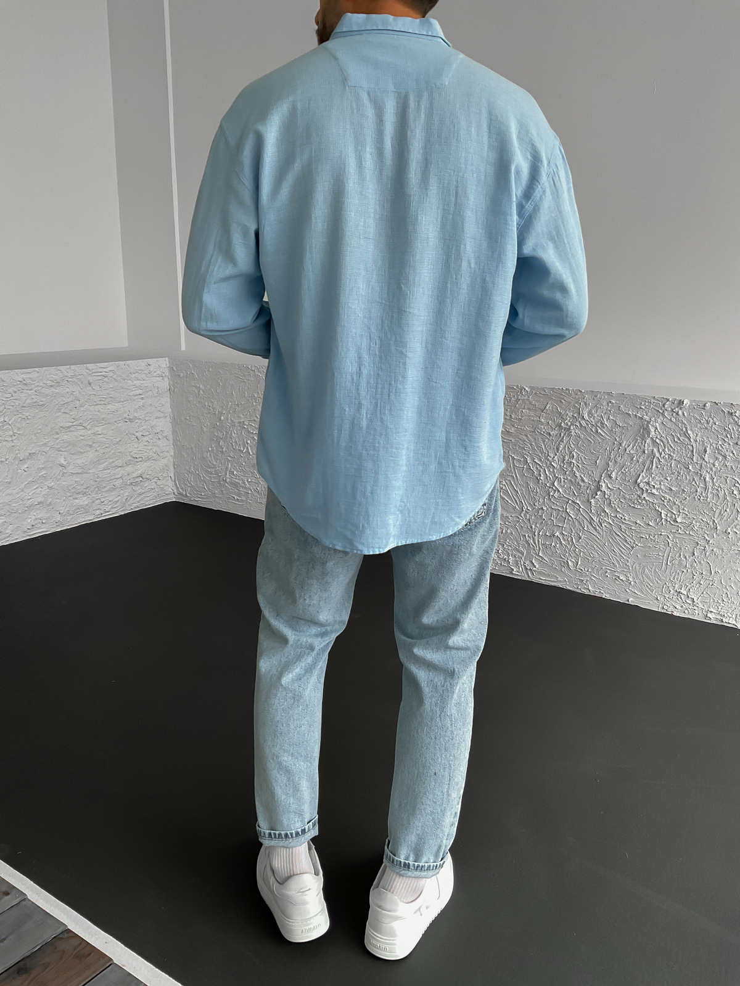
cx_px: 370
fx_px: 827
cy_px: 493
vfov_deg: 61.7
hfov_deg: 48.2
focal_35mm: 29
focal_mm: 3
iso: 64
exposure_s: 1/120
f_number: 1.8
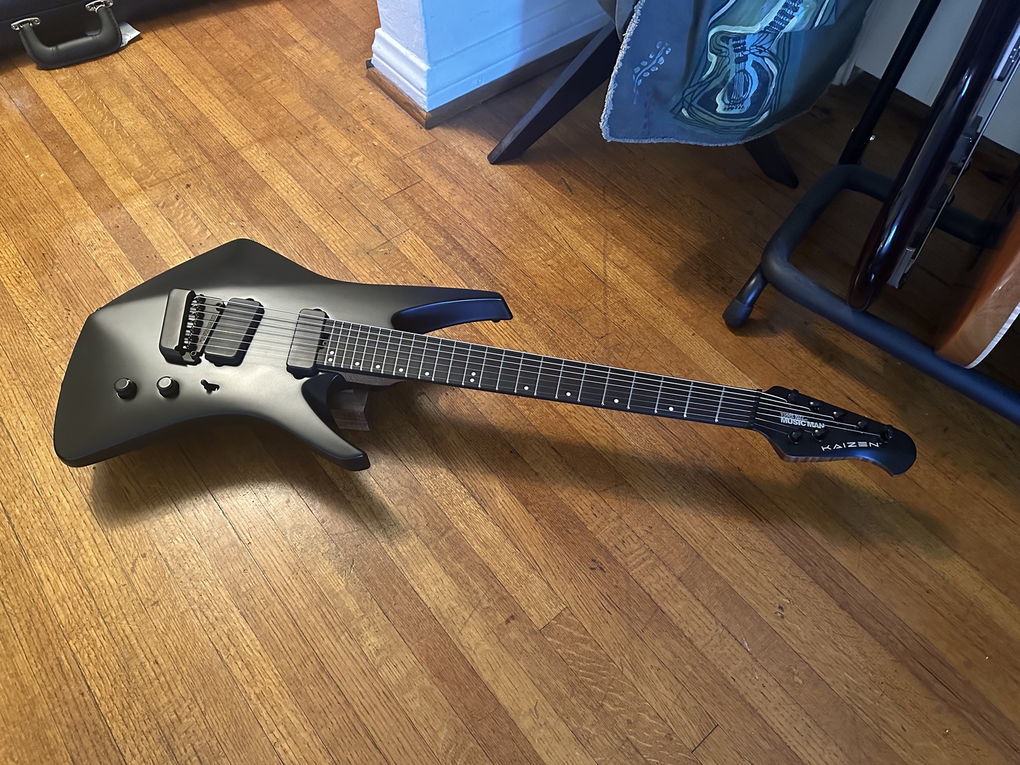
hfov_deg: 71.6
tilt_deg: -58.4
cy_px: 382
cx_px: 510
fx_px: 707
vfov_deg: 56.8
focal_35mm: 24
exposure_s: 1/40
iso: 1000
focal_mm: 6.86
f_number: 1.78
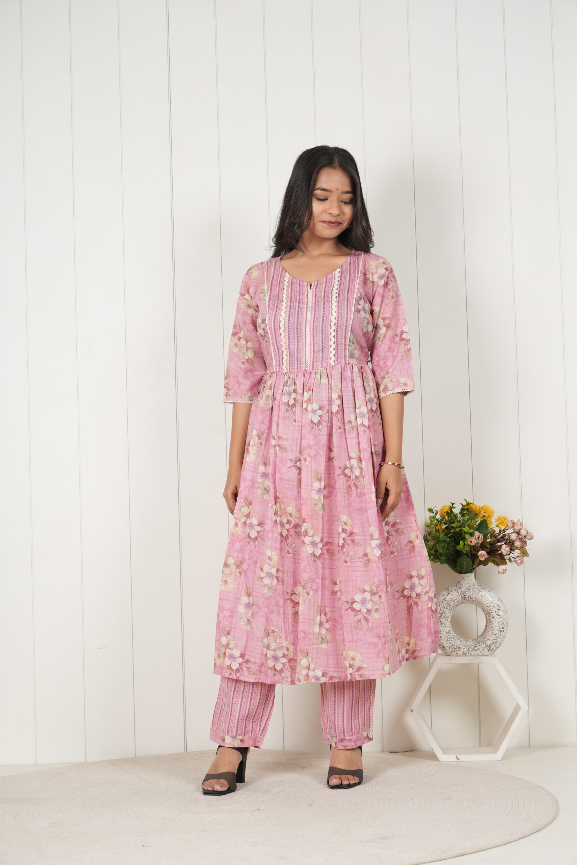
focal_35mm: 65
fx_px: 1562
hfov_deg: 20.9
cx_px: 288
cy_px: 432
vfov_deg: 31.0
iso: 125
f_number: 6.3
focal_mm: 65
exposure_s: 1/125
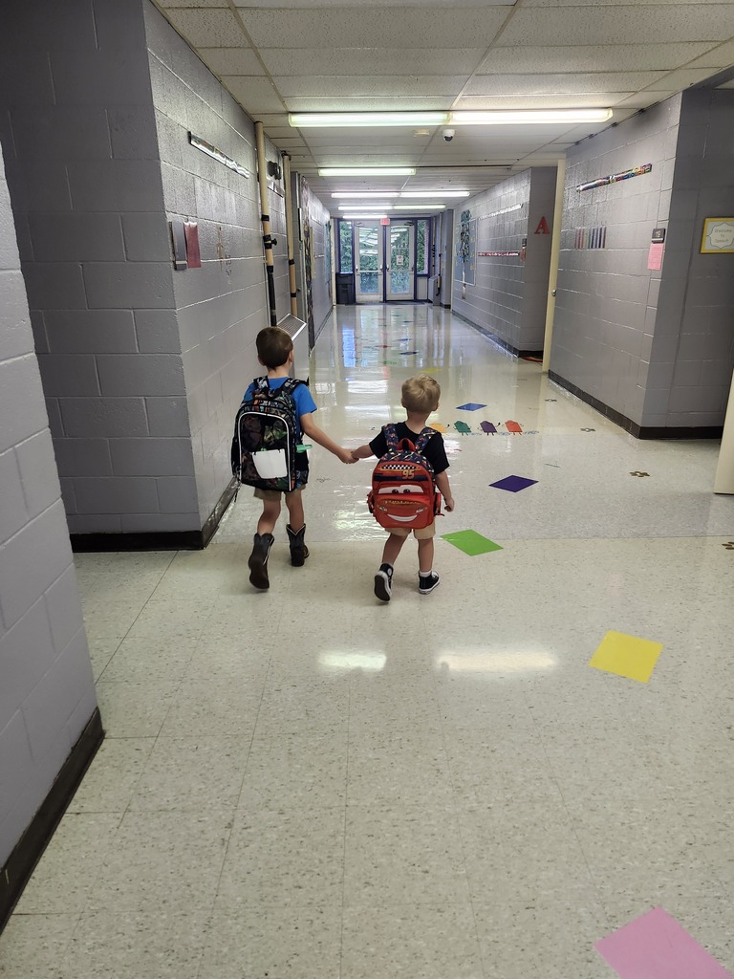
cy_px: 490
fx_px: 650
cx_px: 367
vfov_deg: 73.9
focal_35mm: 23
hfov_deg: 58.9
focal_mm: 5.54
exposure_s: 1/120
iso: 320
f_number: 1.8
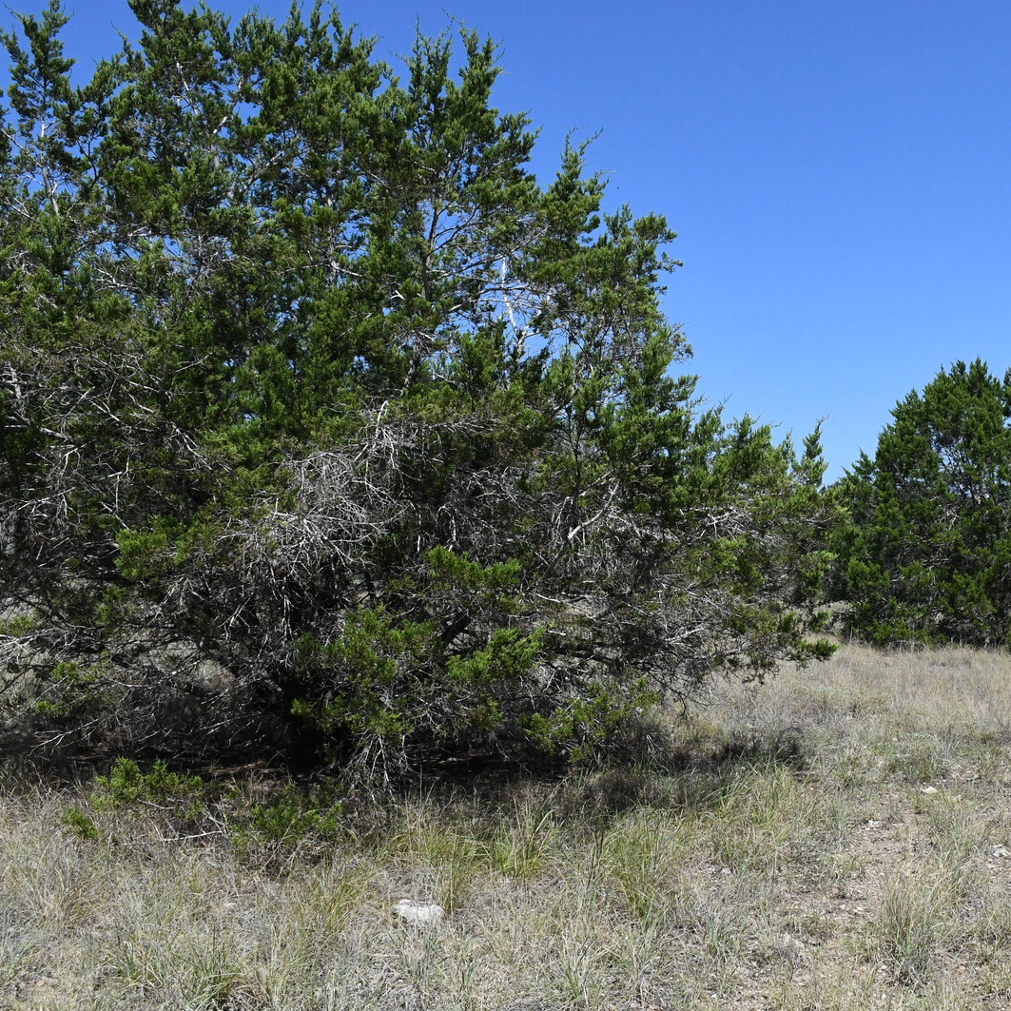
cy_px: 498
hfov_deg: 46.5
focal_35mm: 35
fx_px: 1157
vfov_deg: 47.2
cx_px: 674
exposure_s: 1/8000
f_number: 8
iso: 2000
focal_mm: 18
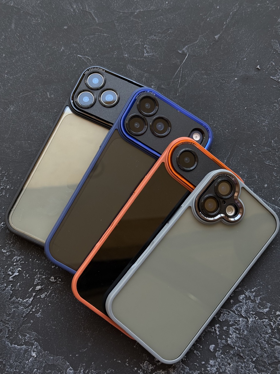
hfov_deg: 30.3
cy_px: 187
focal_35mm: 48
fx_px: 518
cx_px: 140
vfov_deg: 39.7
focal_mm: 6.76
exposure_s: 1/422
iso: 64
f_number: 1.78
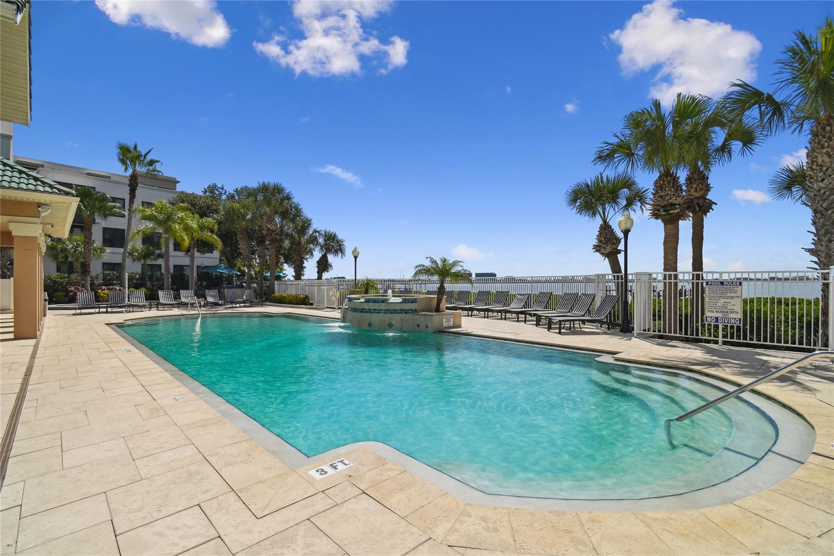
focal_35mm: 15
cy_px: 278
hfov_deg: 100.4
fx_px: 347
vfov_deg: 77.3
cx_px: 417
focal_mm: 10
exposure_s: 1/640
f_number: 7.1
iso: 100
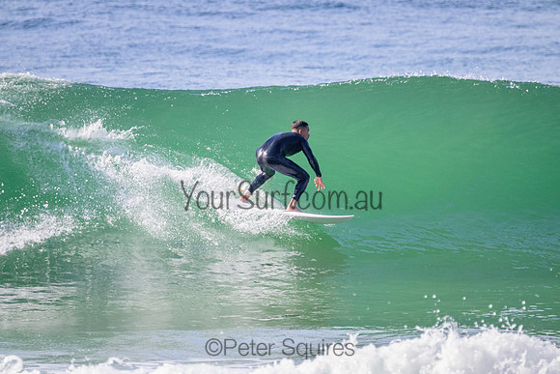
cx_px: 280
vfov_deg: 1.7
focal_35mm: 800
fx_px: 12447
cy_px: 187
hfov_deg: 2.6
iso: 2800
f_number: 11
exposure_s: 1/2000
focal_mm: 800
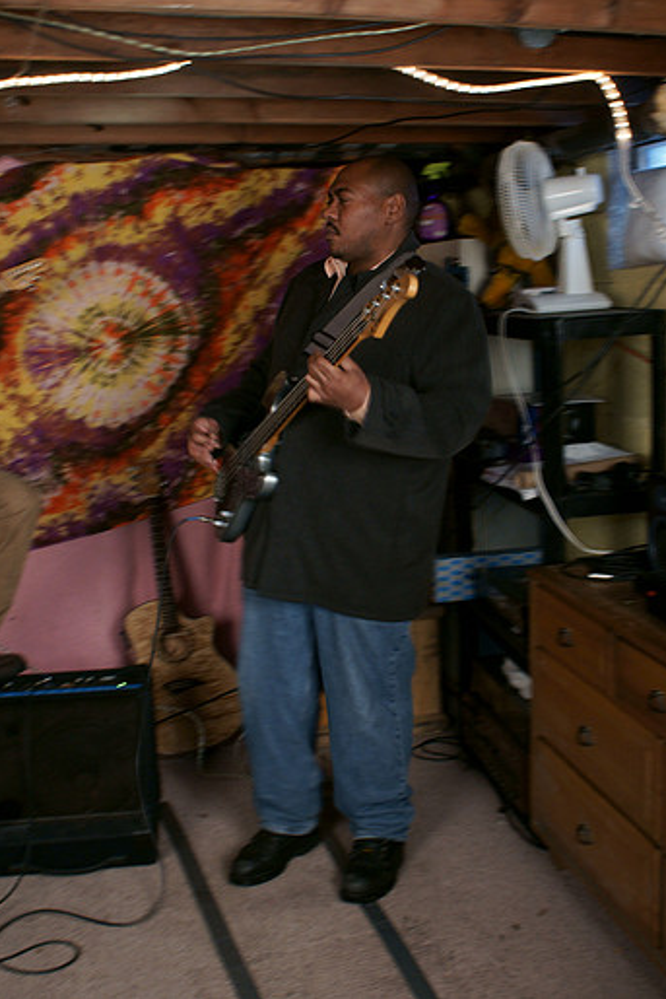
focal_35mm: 44
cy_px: 437
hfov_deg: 30.5
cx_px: 352
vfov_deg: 44.4
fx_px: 1220
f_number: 4.5
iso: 400
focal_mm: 26
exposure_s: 1/6
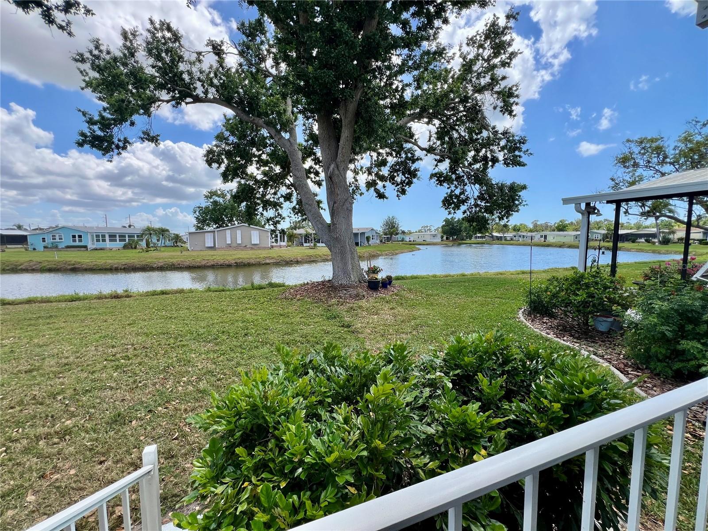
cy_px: 266
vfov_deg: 89.9
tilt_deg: -5.8
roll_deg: +0.4
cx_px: 354
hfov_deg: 106.2
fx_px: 266
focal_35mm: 13
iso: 32
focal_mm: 1.57
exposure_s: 1/815
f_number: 1.8
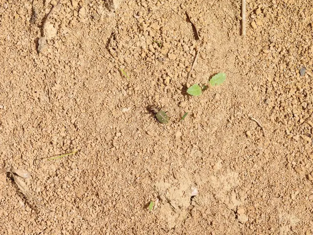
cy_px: 118
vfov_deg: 7.4
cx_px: 156
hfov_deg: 9.9
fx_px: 1808
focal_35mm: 200
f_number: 6.3
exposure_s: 1/250
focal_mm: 35.7
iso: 100
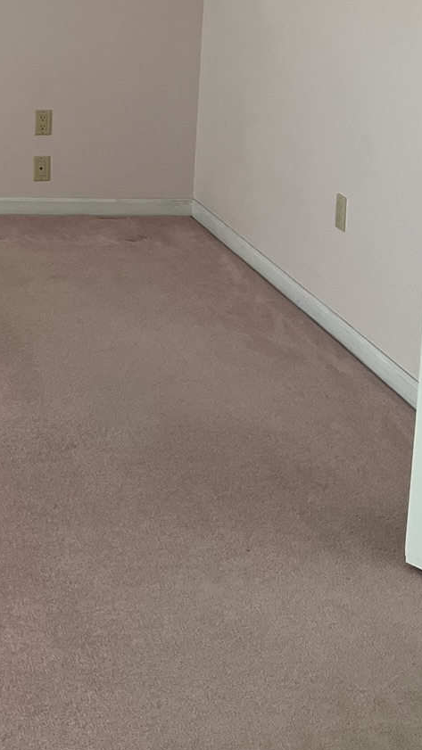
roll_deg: +1.3
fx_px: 1373
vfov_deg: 29.5
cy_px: 92
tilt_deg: -9.7
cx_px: -368
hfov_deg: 14.9
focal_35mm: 69
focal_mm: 5.1
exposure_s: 1/121
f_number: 1.6
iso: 125
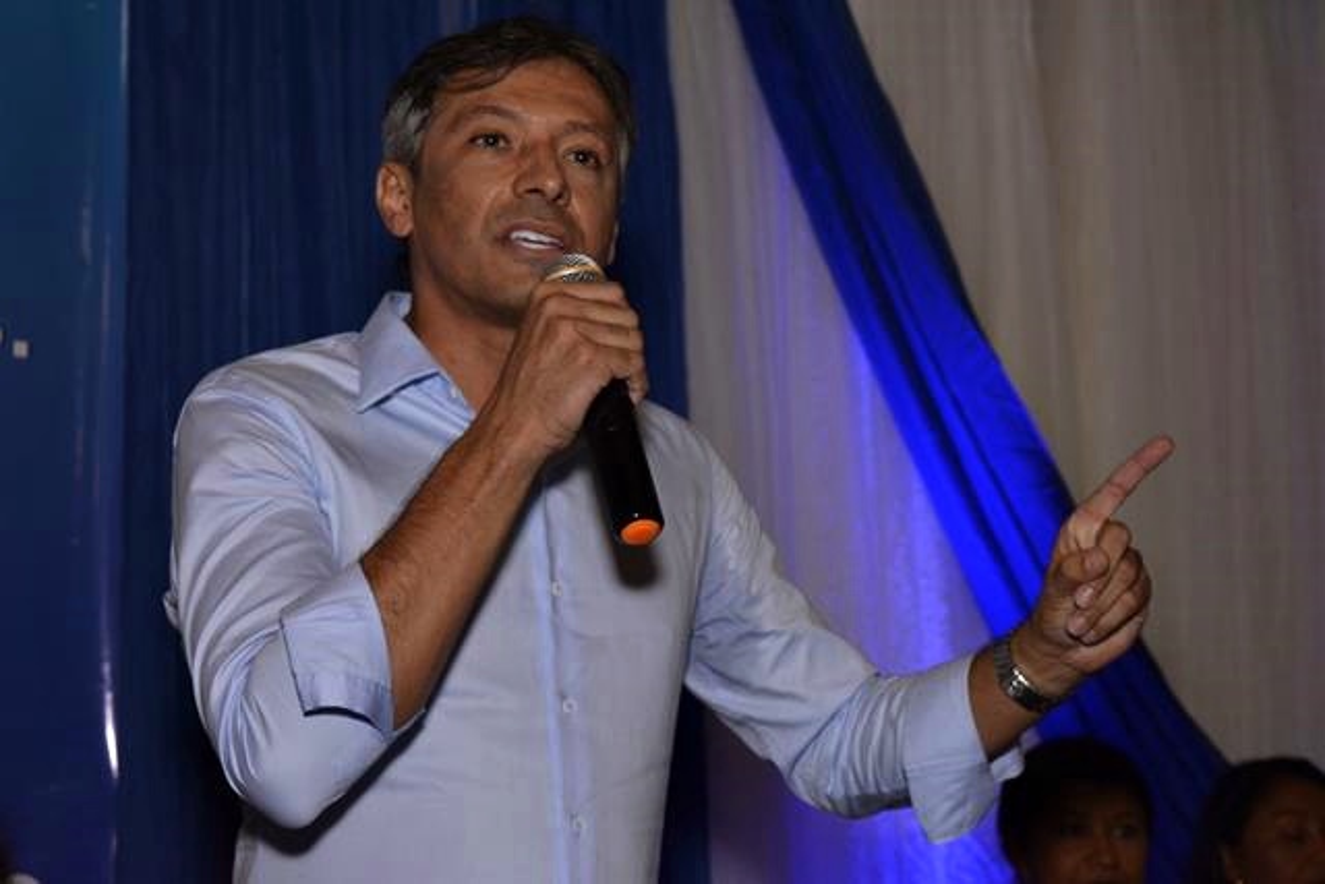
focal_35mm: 82
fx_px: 3037
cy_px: 442
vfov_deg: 16.6
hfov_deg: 24.6
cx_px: 662
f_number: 7.1
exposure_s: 1/200
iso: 800
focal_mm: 55
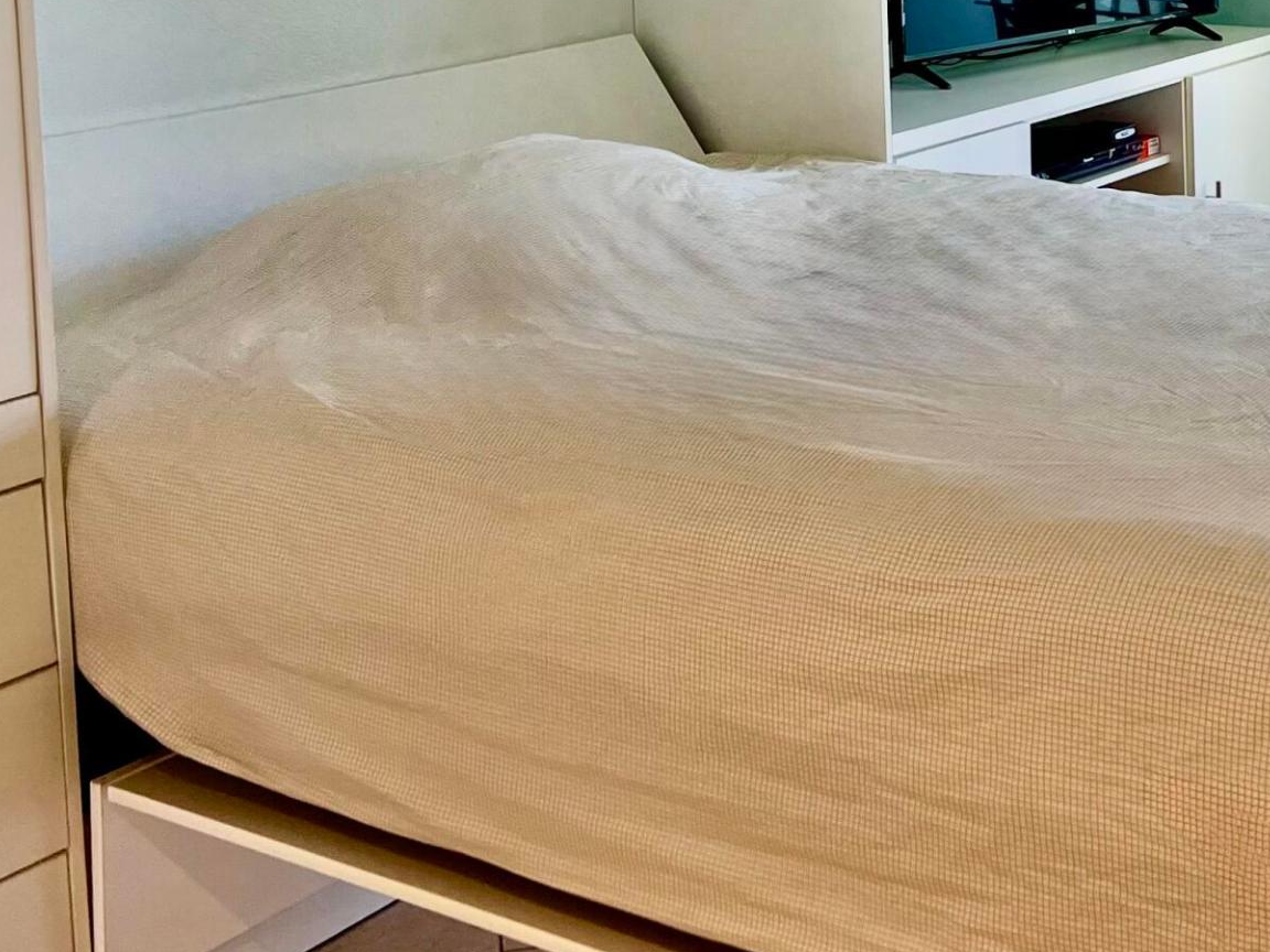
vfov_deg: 21.5
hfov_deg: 29.6
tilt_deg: -5.5
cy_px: -76
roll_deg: +1.7
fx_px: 2385
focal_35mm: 65
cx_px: 860
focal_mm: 5.7
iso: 64
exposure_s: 1/122
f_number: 1.5
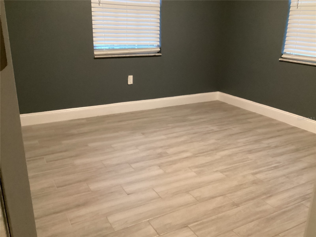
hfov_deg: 58.4
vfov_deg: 45.4
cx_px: 158
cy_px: 118
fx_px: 283
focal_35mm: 31
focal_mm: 3.3
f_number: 2.4
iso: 500
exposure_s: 1/30
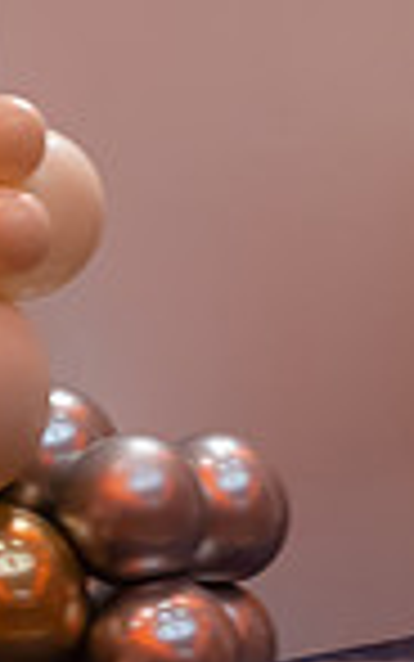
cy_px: 28
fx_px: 3643
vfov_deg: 10.3
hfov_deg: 6.5
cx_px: 157
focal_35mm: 202
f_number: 2.8
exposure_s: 1/60
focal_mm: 30
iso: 500
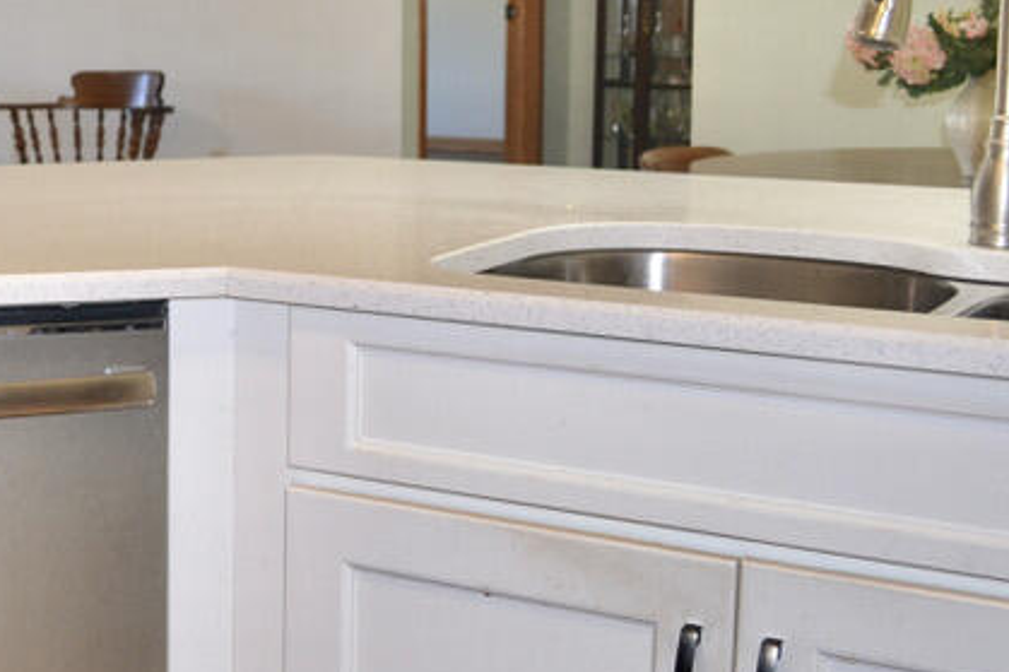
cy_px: 267
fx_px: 1961
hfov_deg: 26.2
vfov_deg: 19.4
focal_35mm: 70
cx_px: -149
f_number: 3.5
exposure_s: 1/60
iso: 500
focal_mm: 18
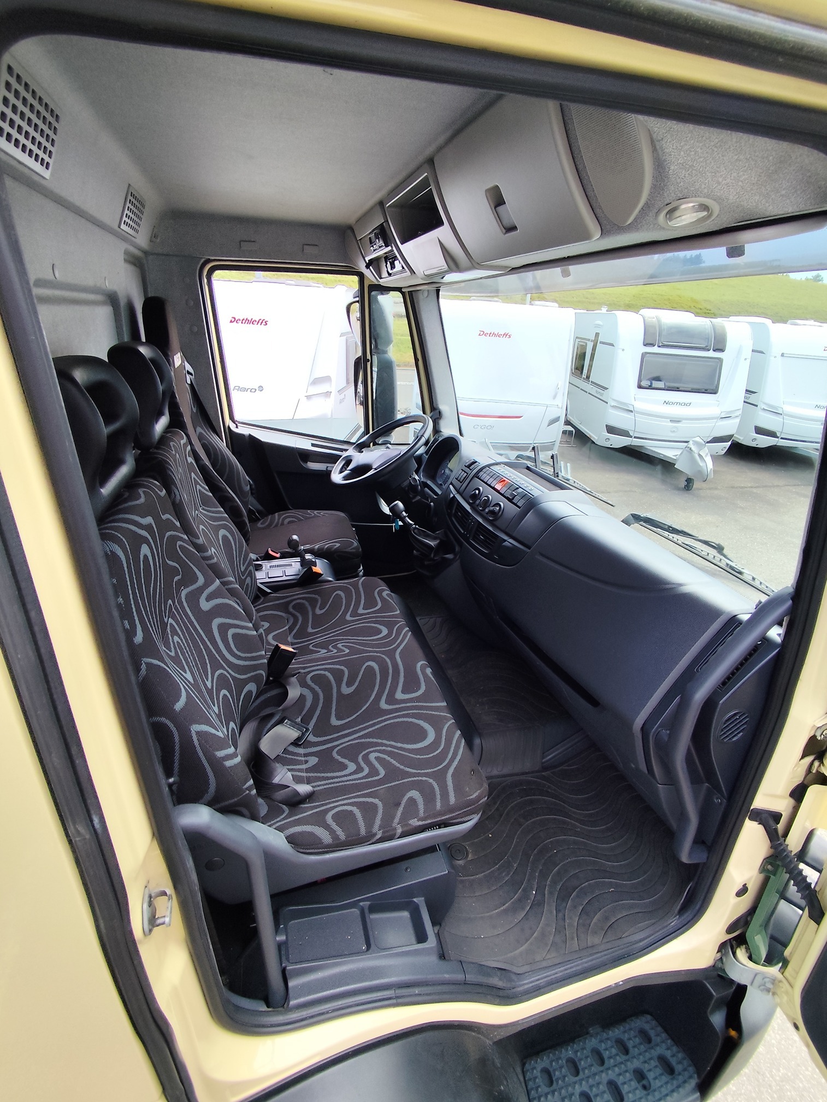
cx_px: 414
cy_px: 551
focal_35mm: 16
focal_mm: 1.65
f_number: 2.2
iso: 50
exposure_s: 1/476
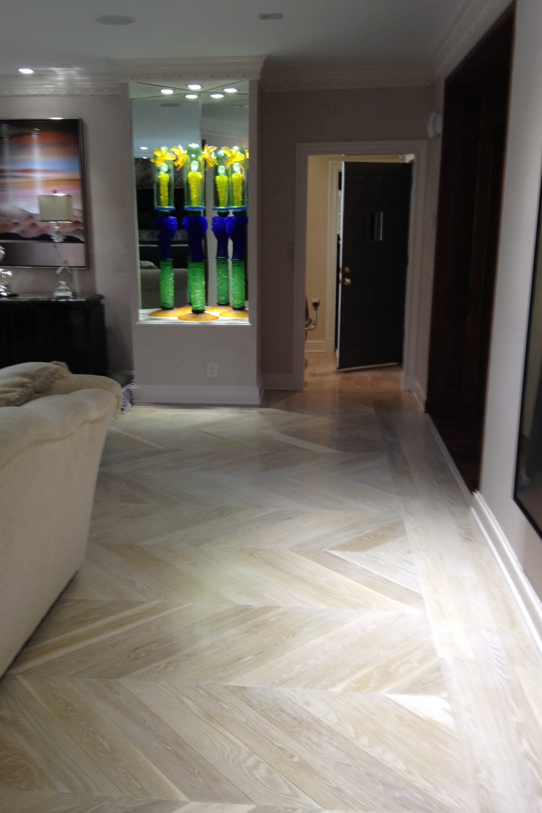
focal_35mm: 37
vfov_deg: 51.9
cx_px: 251
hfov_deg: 35.9
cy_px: 412
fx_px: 836
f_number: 2.4
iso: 50
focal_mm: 4.28
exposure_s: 1/24
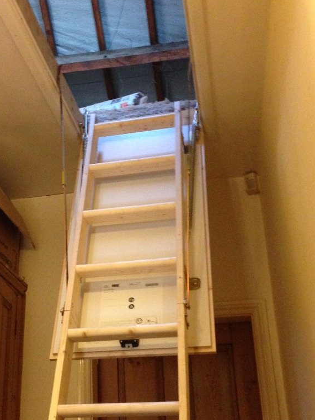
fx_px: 631
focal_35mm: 52
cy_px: 239
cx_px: 96
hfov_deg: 27.8
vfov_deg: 36.8
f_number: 2.4
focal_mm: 4.12
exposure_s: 1/20
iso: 400
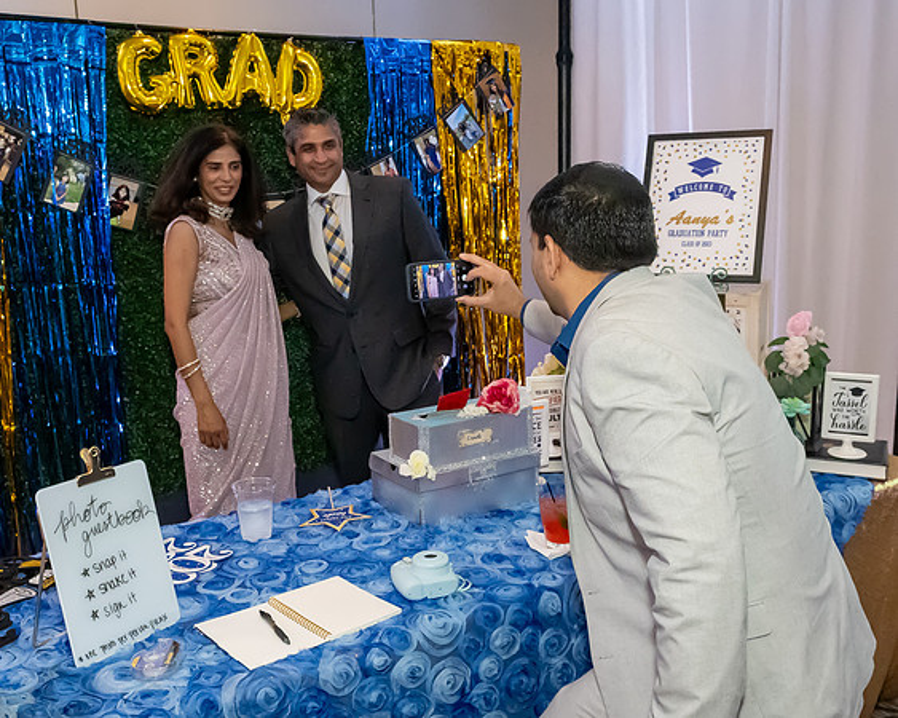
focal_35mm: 33
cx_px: 423
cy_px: 349
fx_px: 882
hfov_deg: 53.9
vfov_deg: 44.3
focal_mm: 17
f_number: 6.3
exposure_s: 1/250
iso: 12800
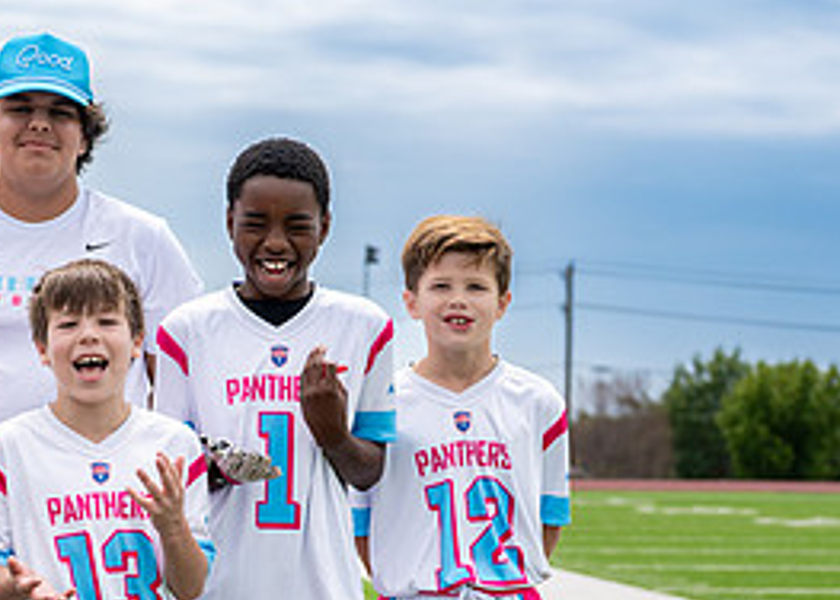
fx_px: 3102
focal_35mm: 130
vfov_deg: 11.0
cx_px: 111
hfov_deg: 15.3
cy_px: 537
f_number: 3.5
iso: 100
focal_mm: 50
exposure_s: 1/1250
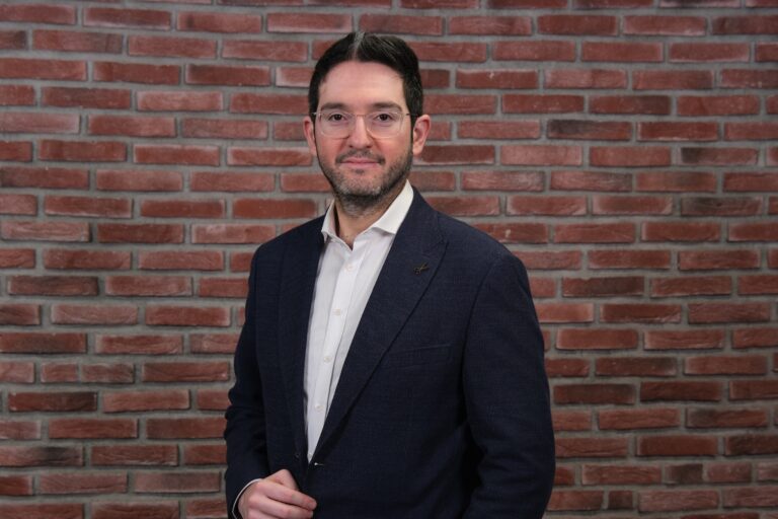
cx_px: 389
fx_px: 1210
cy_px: 260
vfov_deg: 24.2
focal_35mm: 56
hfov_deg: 35.6
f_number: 4.5
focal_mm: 37.6
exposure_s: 1/60
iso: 800
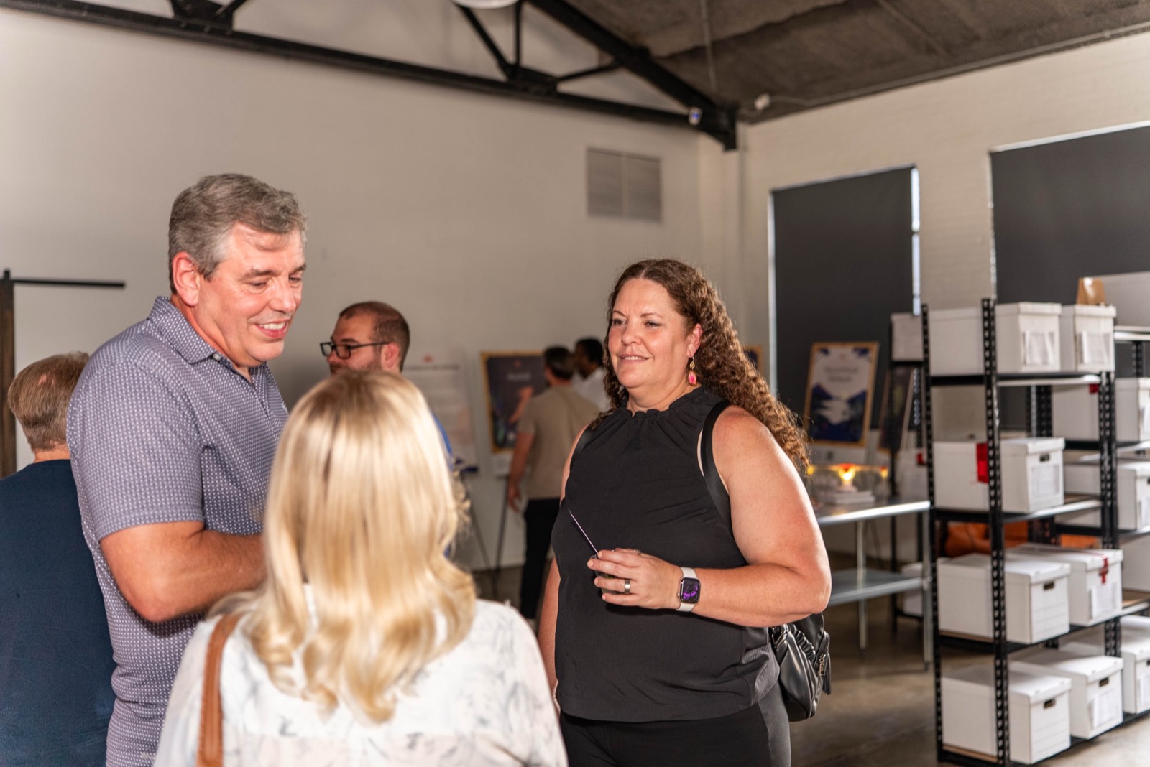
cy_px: 384
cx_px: 575
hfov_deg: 54.4
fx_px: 1118
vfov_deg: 37.9
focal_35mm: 35
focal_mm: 35
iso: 250
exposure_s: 1/125
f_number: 2
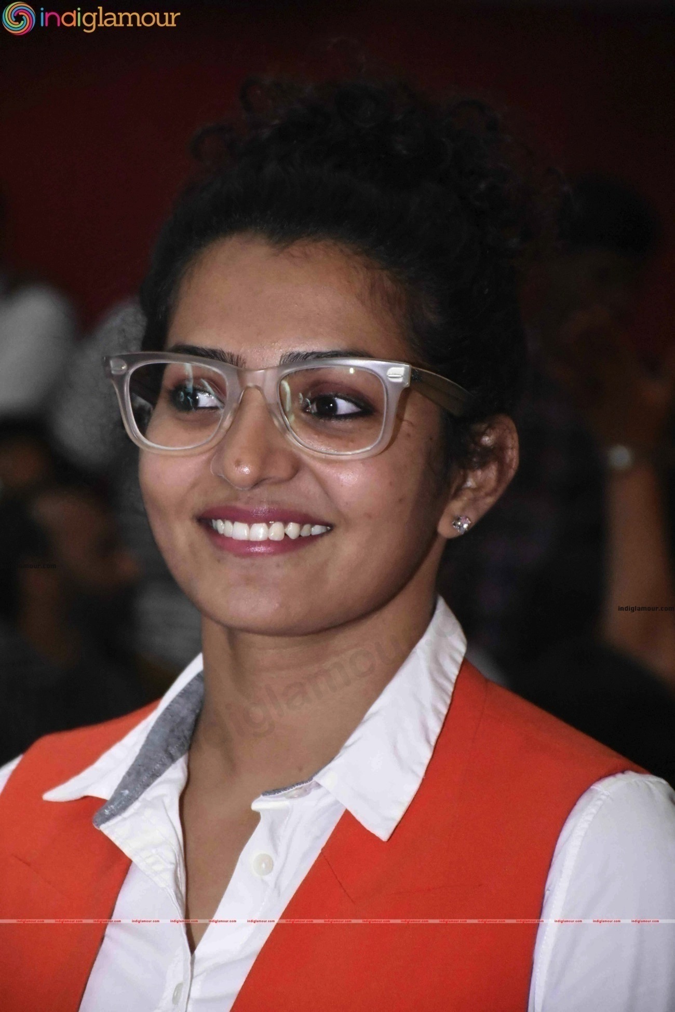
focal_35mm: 168
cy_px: 506
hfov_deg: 8.2
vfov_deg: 12.2
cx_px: 338
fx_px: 4725
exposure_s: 1/100
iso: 10000
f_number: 5.6
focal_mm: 112
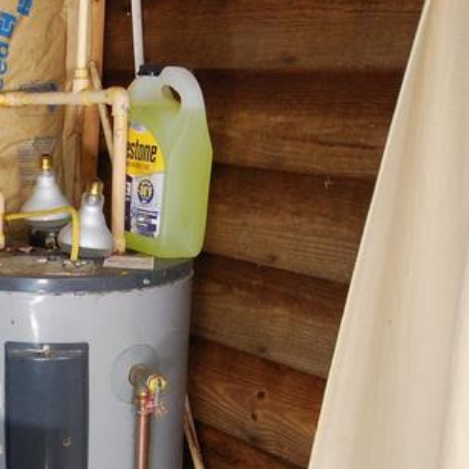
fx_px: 920
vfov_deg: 28.0
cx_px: -12
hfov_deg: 26.9
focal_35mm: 60
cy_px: 376
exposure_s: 1/20
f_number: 4
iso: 400
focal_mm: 10
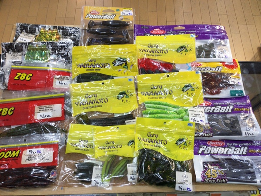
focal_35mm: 31
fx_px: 234
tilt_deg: -66.2
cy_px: 98
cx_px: 130
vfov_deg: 45.4
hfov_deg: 58.4
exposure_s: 1/60
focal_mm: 3.3
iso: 32
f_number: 2.4
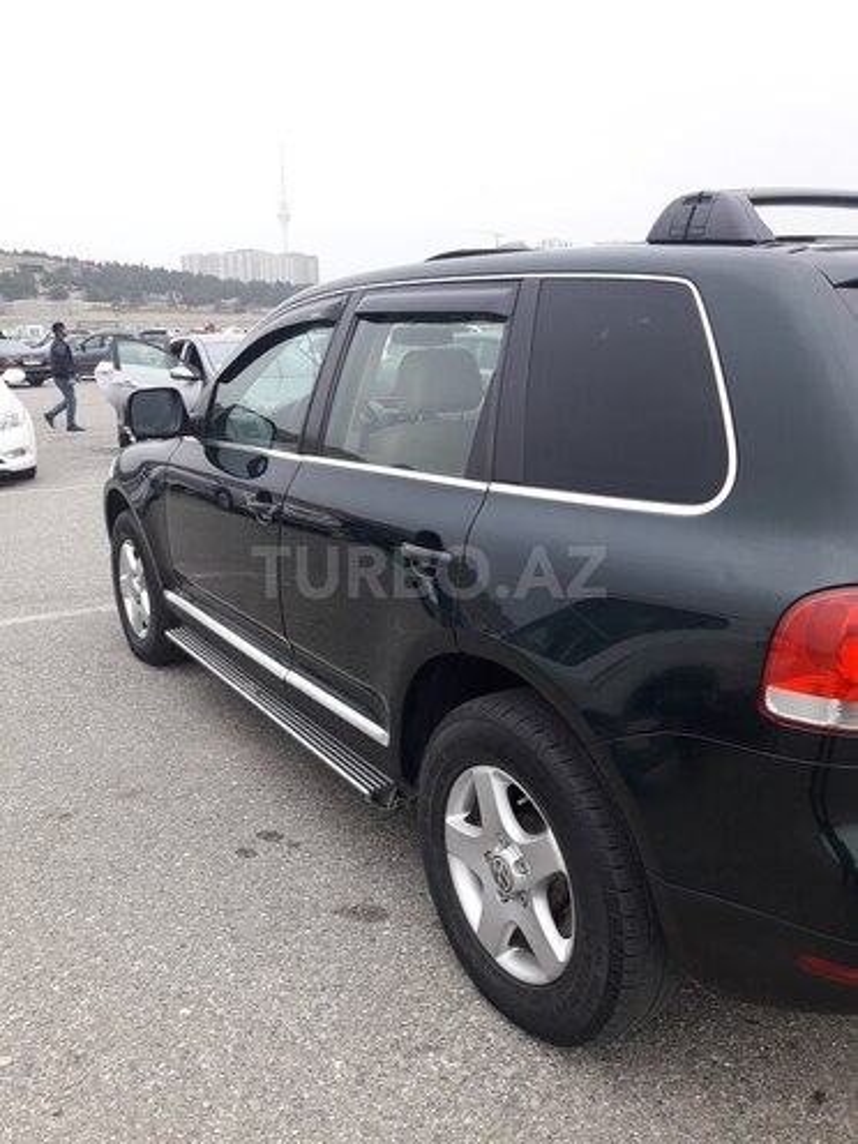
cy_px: 572
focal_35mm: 28
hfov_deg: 49.7
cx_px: 429
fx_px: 925
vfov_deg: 63.4
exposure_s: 1/50
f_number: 1.9
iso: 50
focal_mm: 3.7
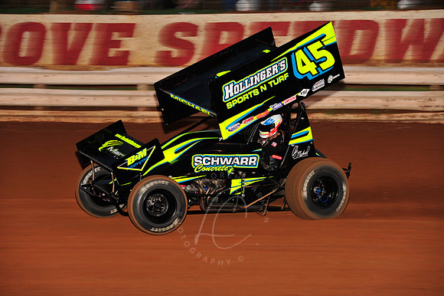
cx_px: 222
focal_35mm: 135
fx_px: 1664
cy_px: 148
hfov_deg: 15.2
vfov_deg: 10.1
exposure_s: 1/250
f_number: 6.3
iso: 640
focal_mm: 135
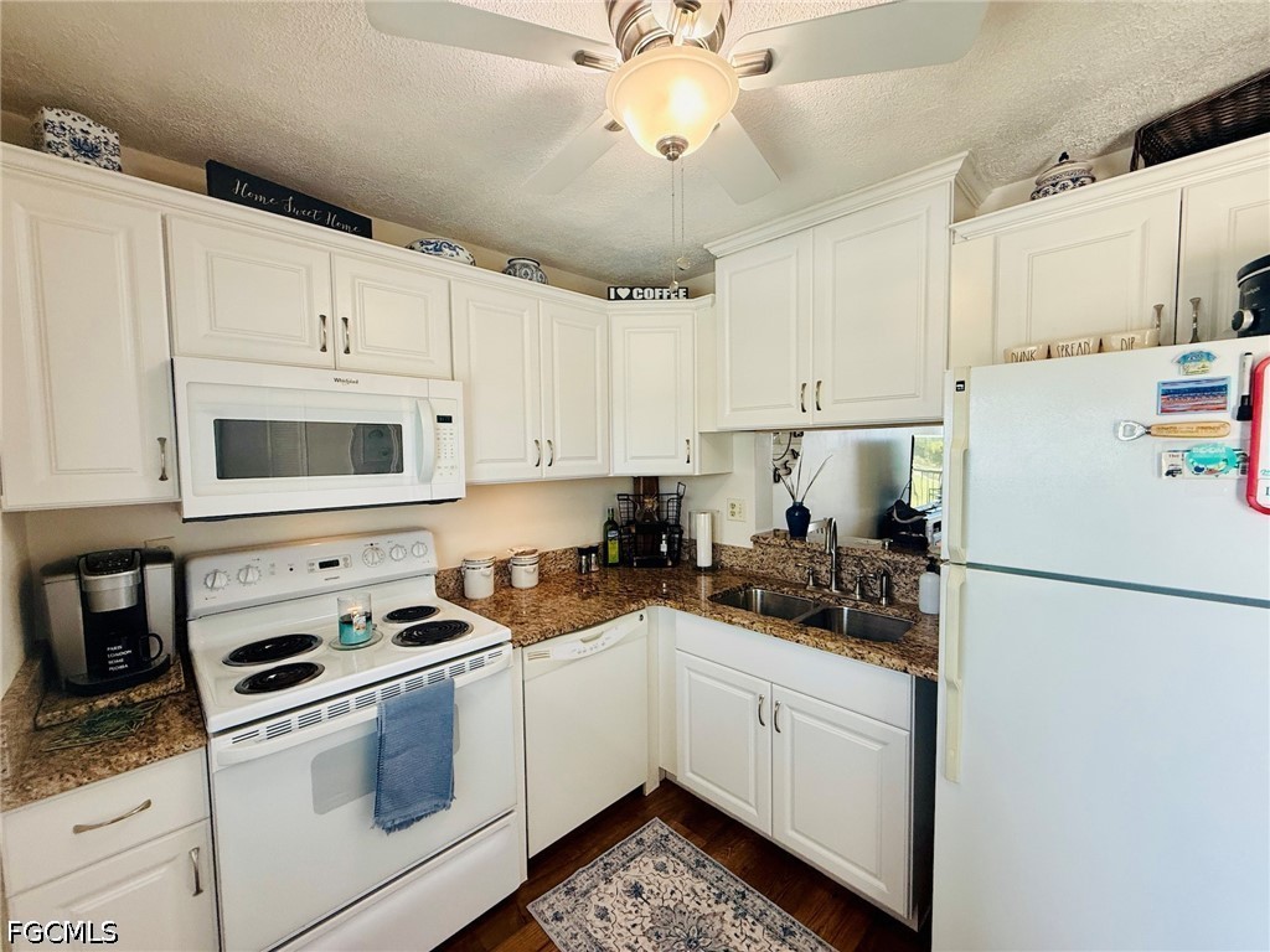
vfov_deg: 85.7
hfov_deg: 102.1
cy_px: 476
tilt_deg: -3.4
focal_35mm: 14
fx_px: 514
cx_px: 635
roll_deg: +0.8
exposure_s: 1/120
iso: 200
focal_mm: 2.22
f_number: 2.2
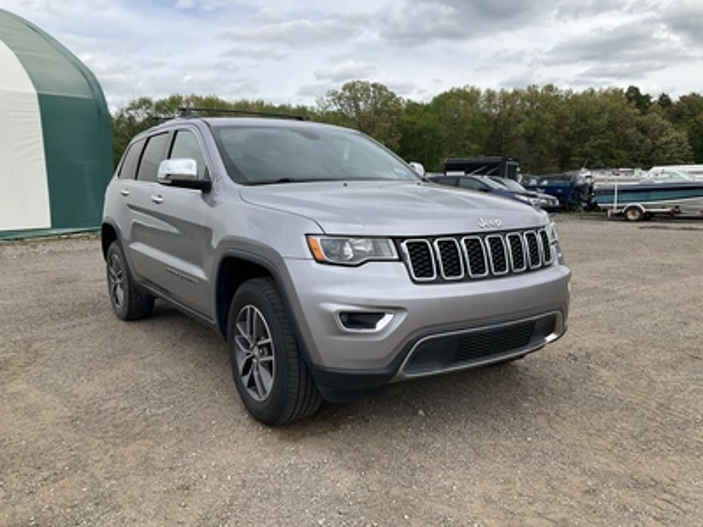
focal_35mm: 29
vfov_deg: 48.2
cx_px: 352
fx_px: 589
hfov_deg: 61.7
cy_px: 264
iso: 25
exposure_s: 1/1730
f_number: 1.8
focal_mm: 3
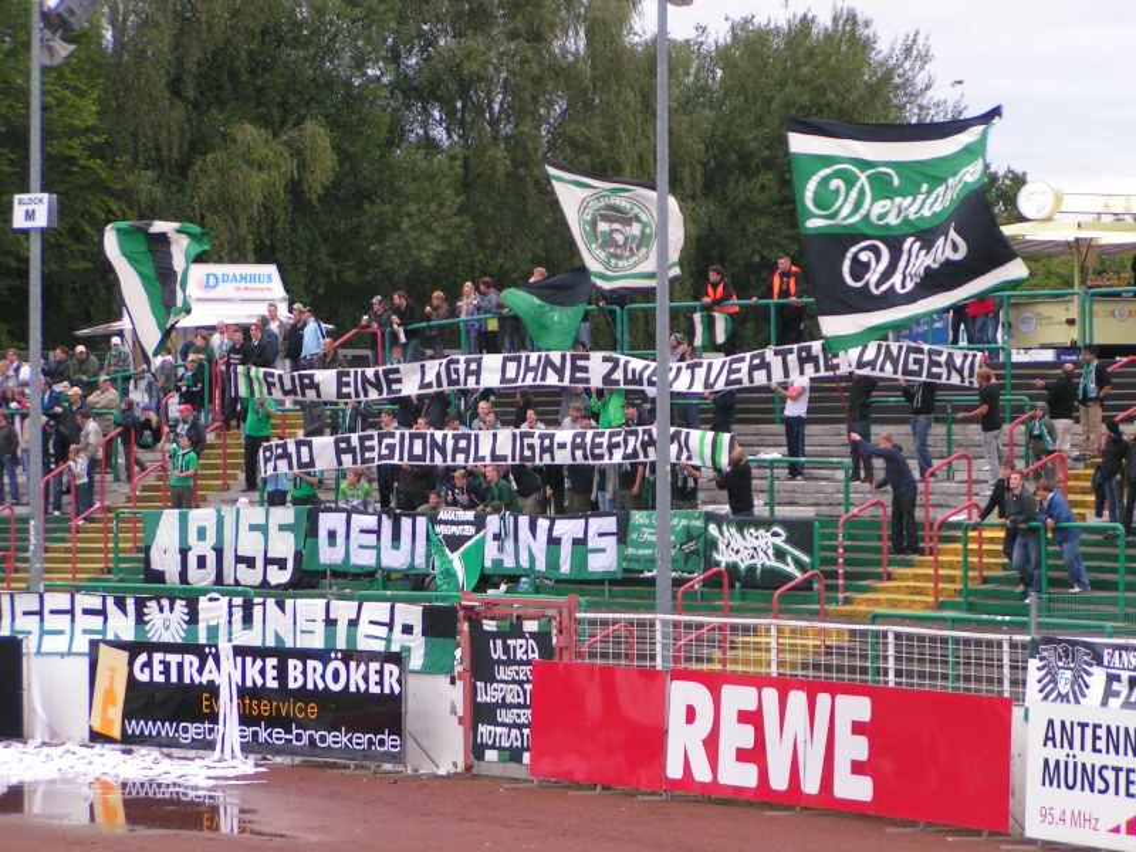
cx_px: 568
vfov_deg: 9.9
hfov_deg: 13.2
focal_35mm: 150
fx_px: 4923
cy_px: 426
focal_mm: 22.9
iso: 200
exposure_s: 1/125
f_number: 3.5
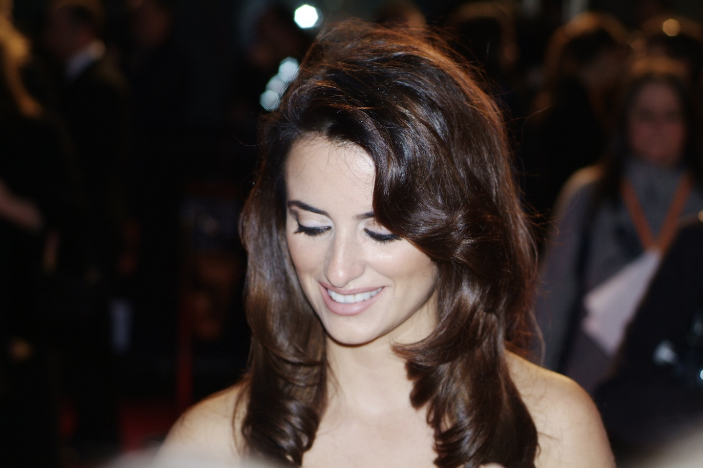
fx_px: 1464
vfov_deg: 18.2
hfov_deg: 27.0
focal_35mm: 75
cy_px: 234
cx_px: 352
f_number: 2.8
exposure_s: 1/180
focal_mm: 50
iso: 400
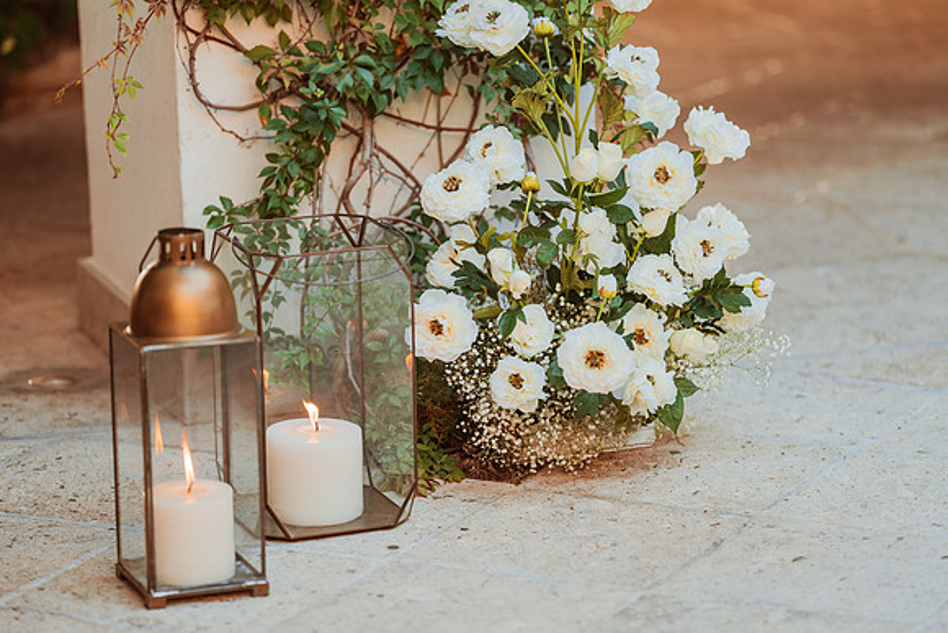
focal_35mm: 135
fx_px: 3556
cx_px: 474
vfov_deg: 10.2
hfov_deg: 15.2
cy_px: 316
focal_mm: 135
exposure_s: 1/160
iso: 100
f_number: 1.8
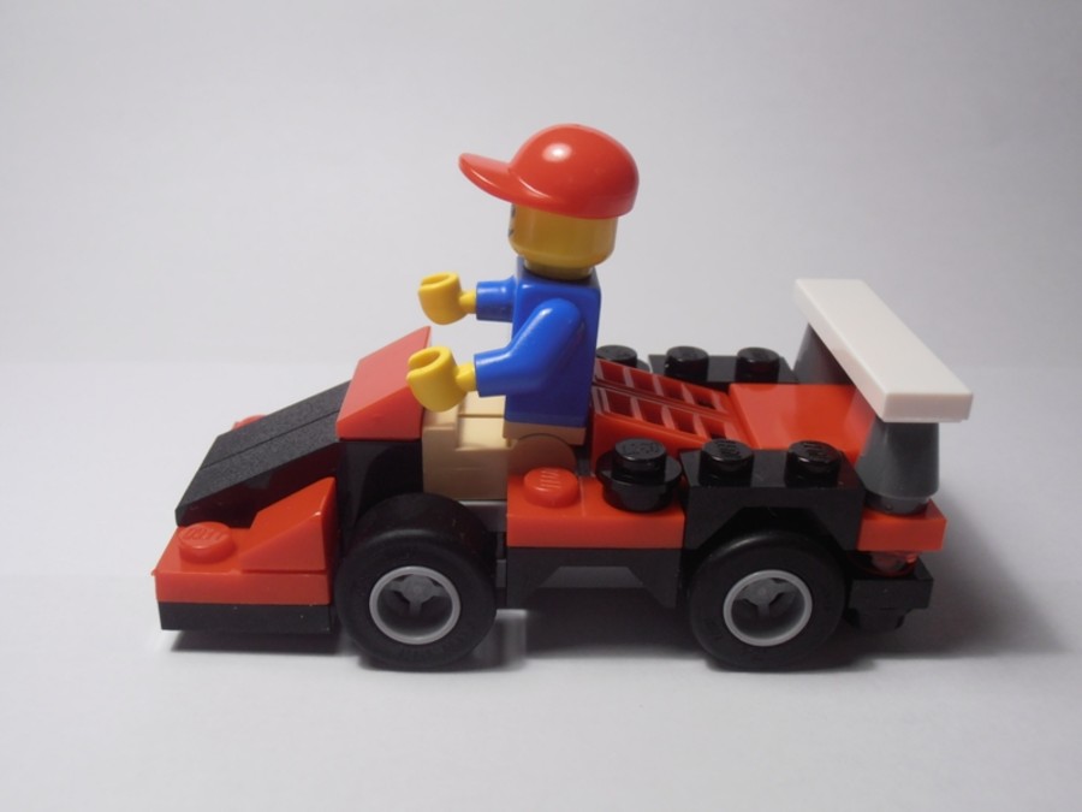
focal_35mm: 37
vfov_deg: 38.7
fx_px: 1157
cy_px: 406
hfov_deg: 50.1
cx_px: 541
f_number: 3.9
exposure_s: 1/50
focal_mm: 6.61
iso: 80
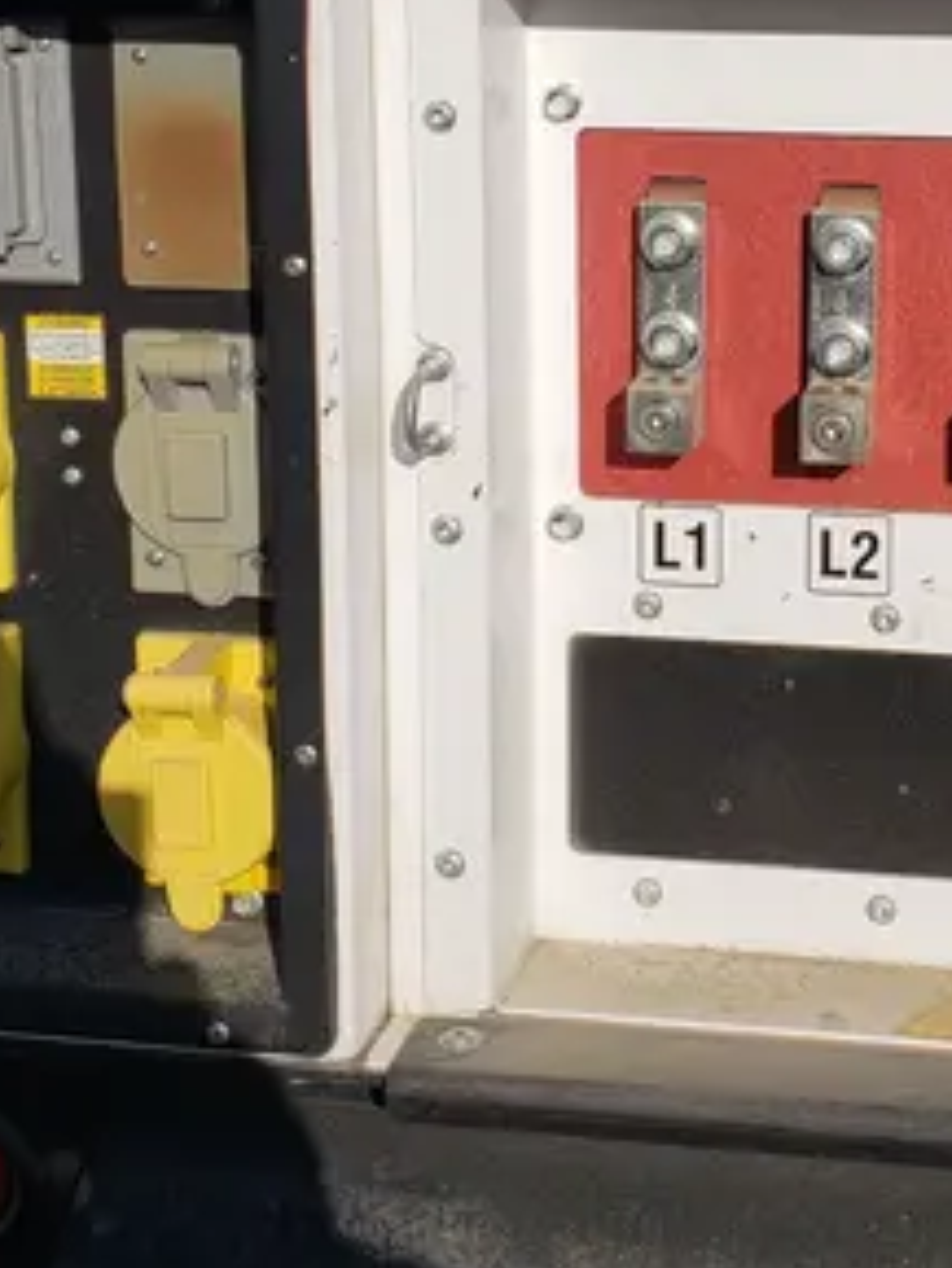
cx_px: 755
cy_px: 283
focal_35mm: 66
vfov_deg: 28.8
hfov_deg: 22.0
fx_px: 2418
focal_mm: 4.3
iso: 50
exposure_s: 1/3059
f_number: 2.4
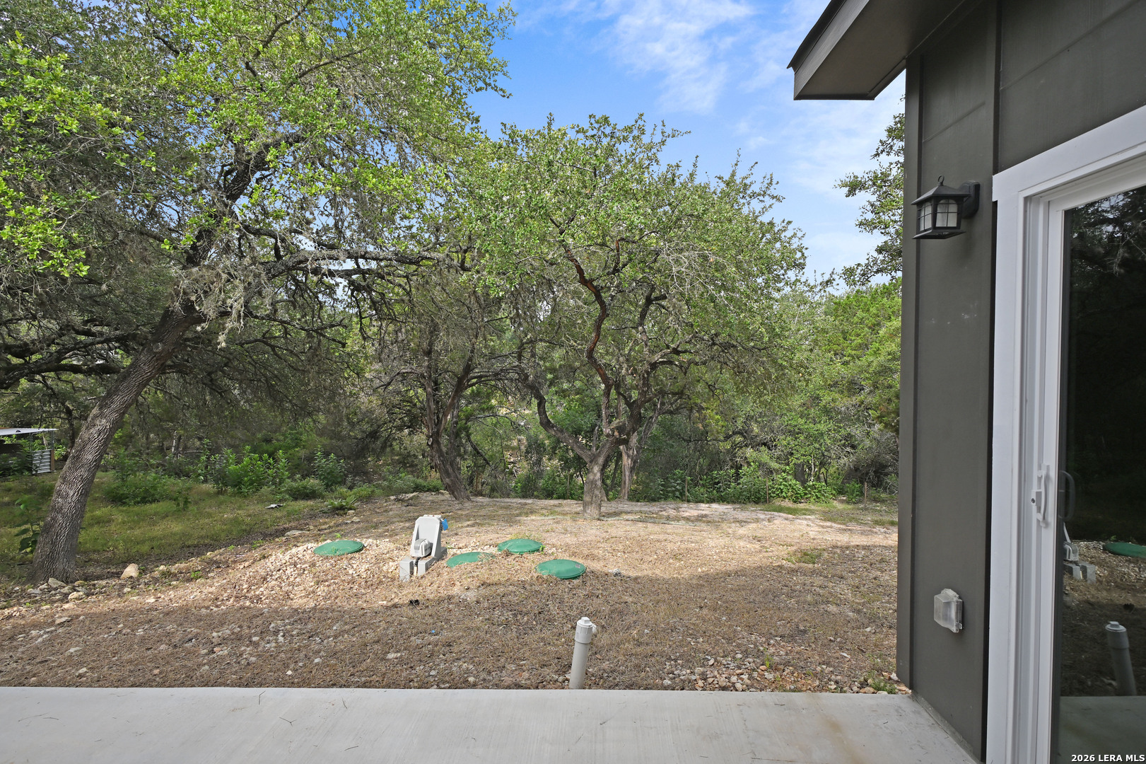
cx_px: 573
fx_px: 573
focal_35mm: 18
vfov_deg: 67.4
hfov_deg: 90.0
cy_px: 382
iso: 64
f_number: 5.6
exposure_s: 1/125
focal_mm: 12
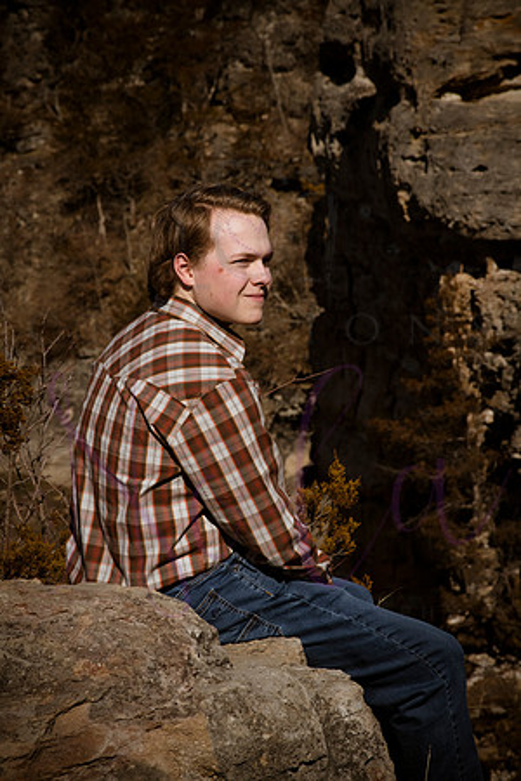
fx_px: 3365
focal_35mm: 155
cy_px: 390
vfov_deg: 13.2
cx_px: 260
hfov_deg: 8.9
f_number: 20
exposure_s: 1/1000
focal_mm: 155
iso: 800
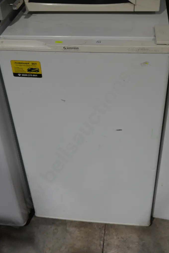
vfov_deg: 42.8
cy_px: 127
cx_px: 88
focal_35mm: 46
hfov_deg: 29.2
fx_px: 324
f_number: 4.7
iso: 200
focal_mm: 22
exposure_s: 1/60
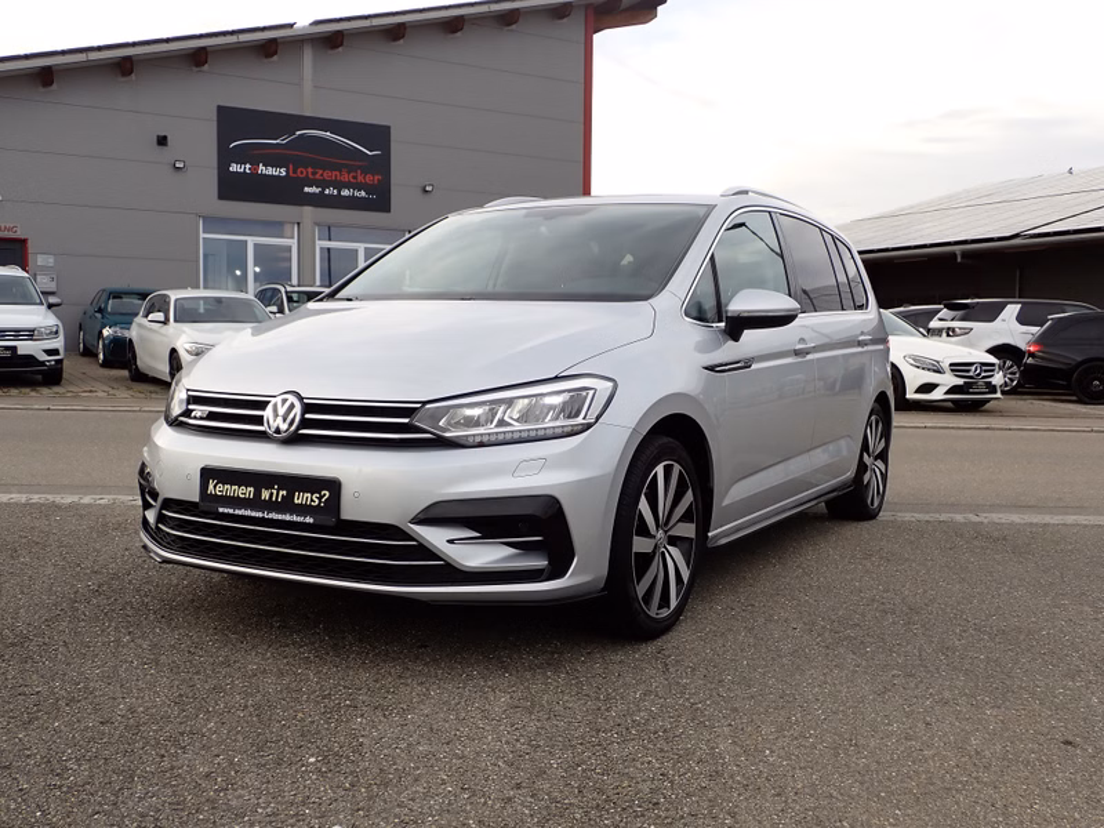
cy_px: 414
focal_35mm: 36
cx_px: 552
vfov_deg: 39.7
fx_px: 1148
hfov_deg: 51.4
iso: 100
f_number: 3.5
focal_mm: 6.37
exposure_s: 1/160
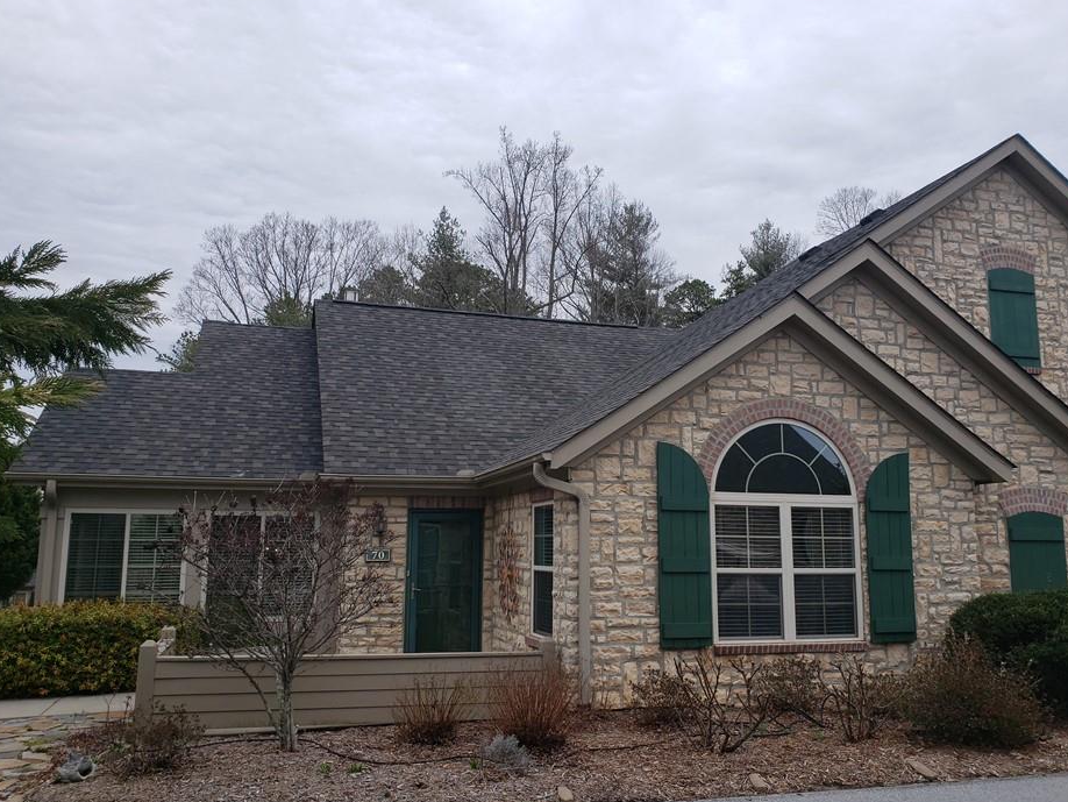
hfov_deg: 61.6
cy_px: 428
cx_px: 563
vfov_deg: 48.2
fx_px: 895
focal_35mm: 29
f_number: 2.4
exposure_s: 1/267
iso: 50
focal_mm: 4.3
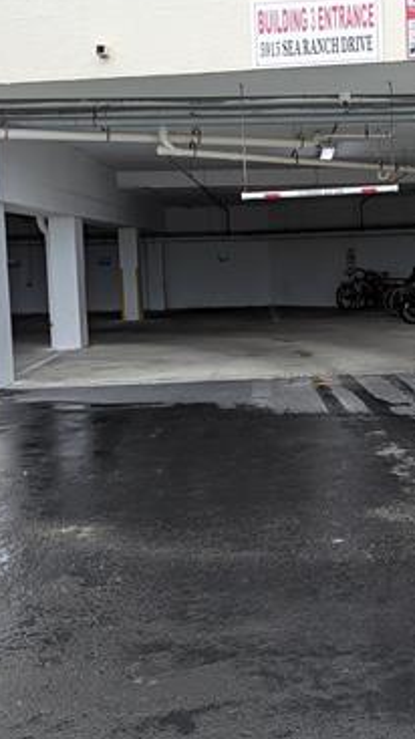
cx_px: 365
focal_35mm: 57
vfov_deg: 36.6
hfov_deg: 20.7
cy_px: 356
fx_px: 1117
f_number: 1.89
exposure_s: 1/145
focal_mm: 5.43
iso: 50
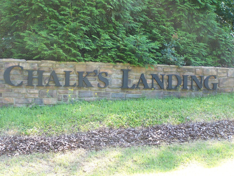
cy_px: 88
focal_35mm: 75
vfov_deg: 19.6
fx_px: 507
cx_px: 117
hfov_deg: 26.0
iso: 140
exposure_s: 1/180
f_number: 3.2
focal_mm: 12.4
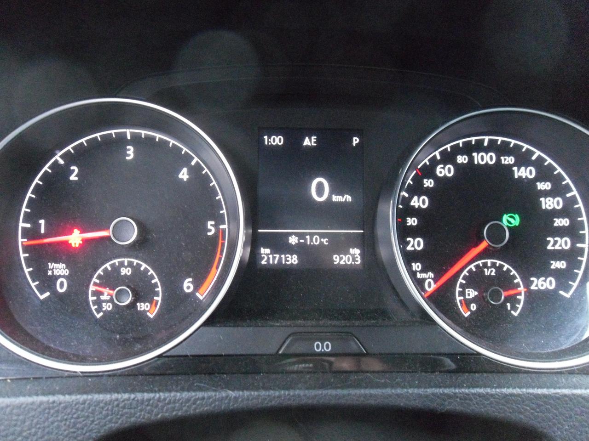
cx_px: 294
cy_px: 220
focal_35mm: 35
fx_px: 596
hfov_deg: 52.6
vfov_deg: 40.7
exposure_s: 1/8
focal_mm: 6.3
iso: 800
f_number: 3.5
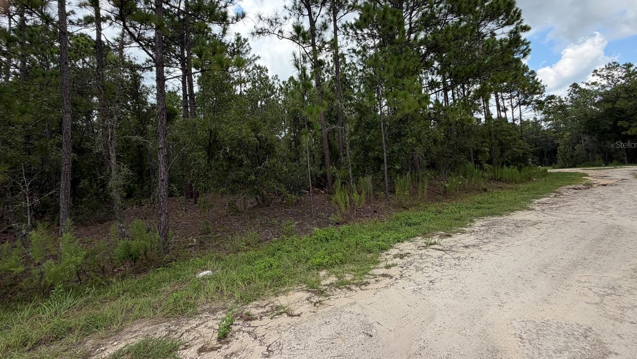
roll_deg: +6.2
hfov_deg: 99.4
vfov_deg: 66.5
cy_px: 144
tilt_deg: +5.3
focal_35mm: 16
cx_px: 321
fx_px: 270
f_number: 2.2
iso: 40
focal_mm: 2.22
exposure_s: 1/579
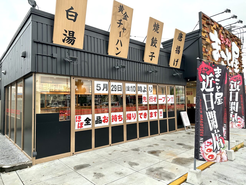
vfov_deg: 56.8
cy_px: 92
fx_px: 171
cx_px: 123
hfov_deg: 71.6
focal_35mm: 24
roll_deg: +1.1
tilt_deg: +3.2
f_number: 1.78
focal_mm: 6.86
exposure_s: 1/387
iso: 80
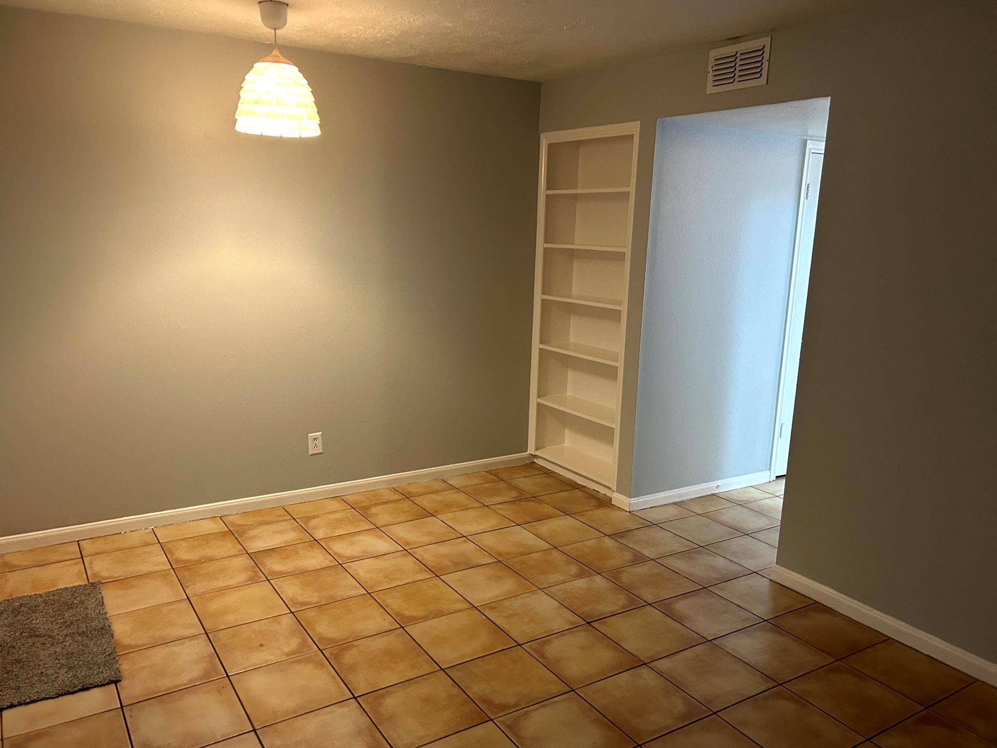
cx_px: 491
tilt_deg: -12.2
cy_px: 383
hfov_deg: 65.3
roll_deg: -1.2
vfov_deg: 51.3
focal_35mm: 27
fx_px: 778
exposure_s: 1/60
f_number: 1.5
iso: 250
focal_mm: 5.7
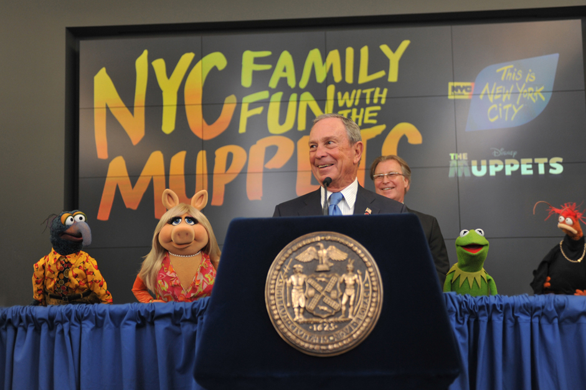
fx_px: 830
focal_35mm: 51
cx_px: 307
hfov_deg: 38.9
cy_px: 194
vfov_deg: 26.4
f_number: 3.2
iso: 640
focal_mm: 48
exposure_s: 1/200
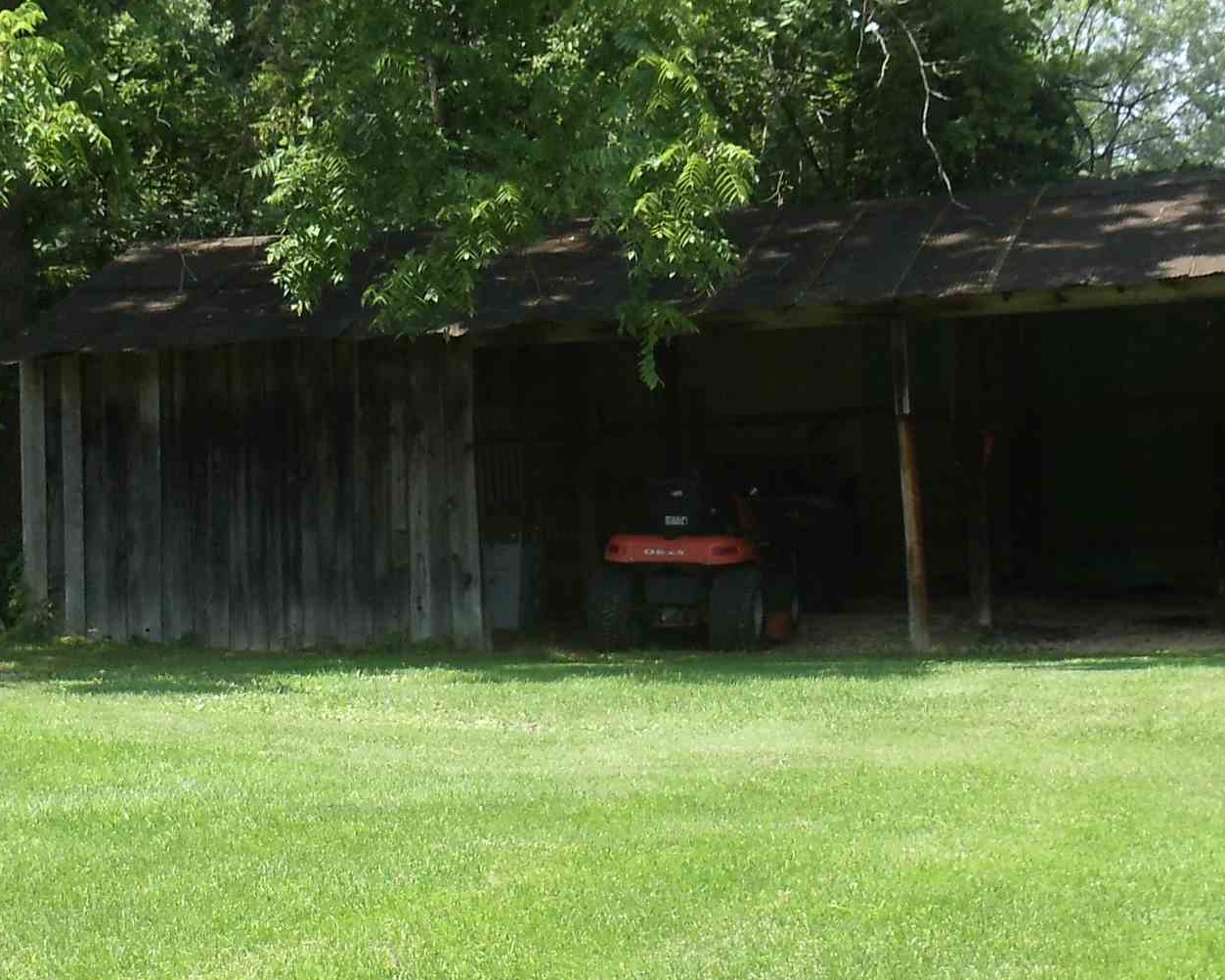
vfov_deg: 10.6
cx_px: 416
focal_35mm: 146
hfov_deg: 13.2
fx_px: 5292
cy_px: 681
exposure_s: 1/320
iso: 100
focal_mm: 8.3
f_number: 4.1
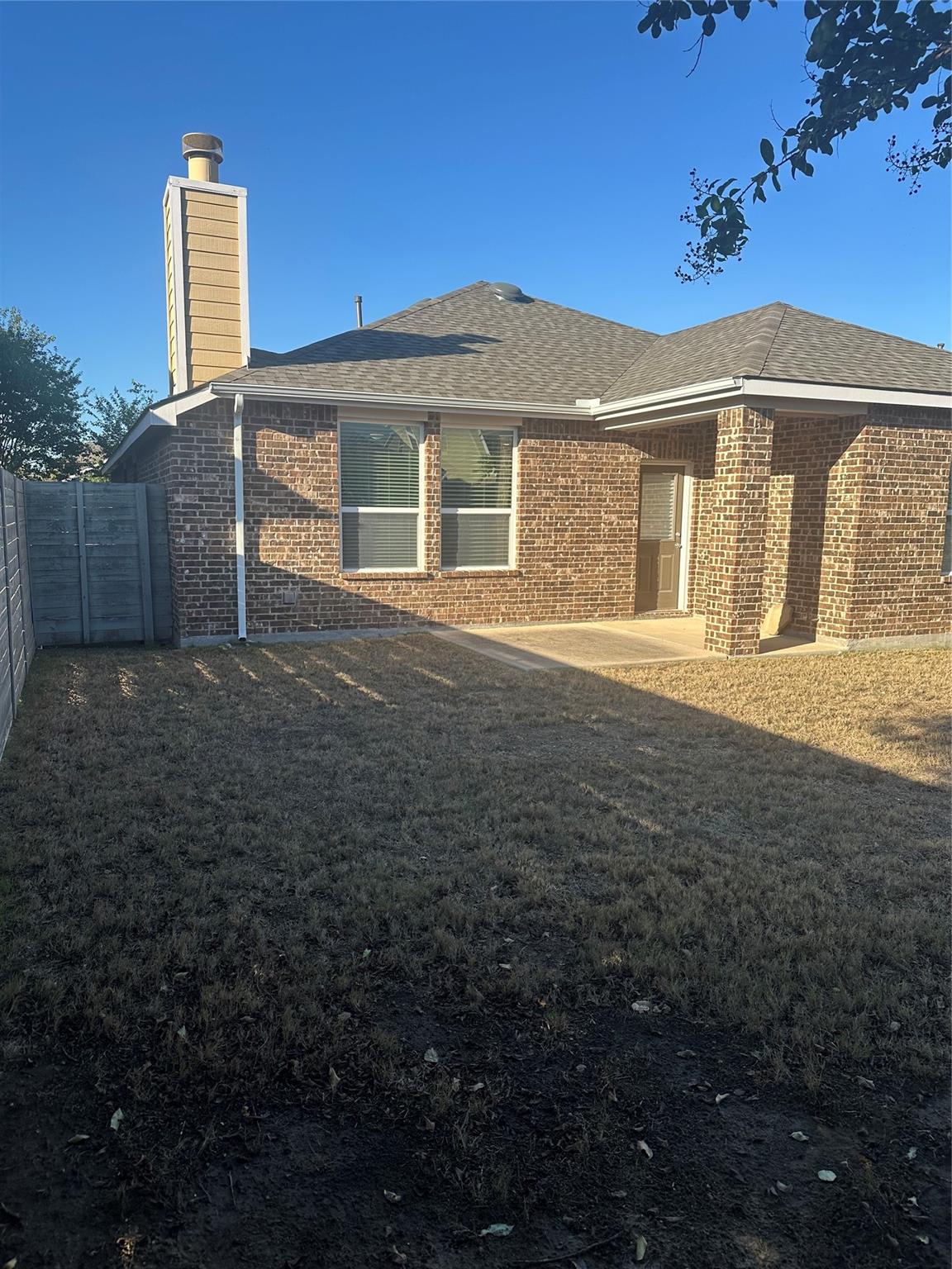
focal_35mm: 24
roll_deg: -0.6
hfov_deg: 56.8
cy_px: 634
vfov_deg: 71.6
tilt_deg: -7.9
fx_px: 880
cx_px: 476
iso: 80
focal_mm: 6.86
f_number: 1.78
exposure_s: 1/2028
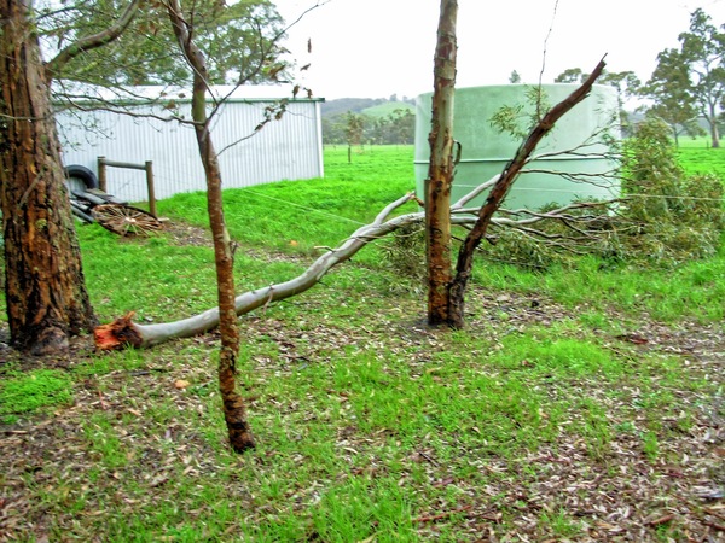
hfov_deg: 49.0
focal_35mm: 38
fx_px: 796
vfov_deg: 37.7
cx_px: 362
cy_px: 272
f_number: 2.9
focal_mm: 6.3
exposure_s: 1/15
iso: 50
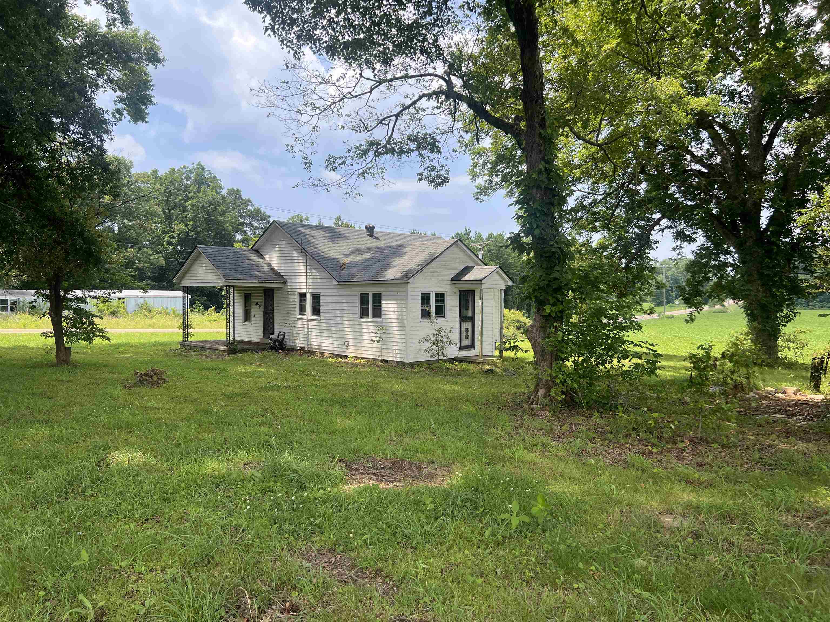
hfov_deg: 67.3
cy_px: 311
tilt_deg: -0.8
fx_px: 623
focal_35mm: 26
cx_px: 415
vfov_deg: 53.1
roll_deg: -0.5
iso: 50
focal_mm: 5.7
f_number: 1.5
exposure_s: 1/2045
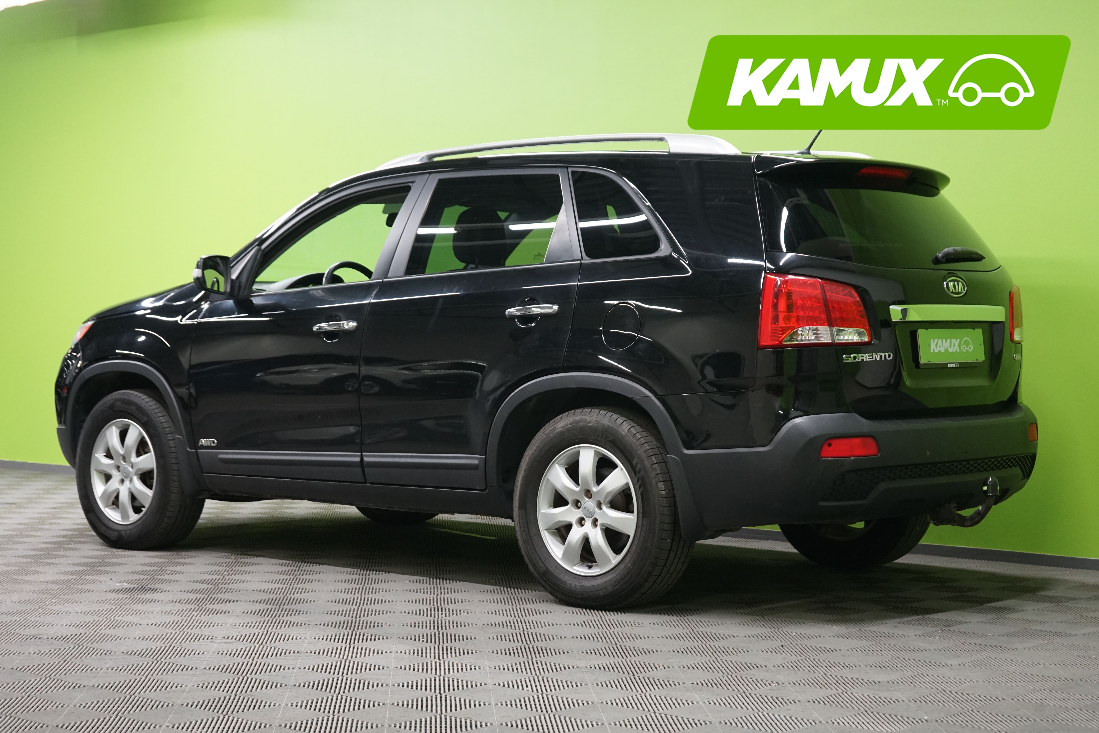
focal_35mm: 65
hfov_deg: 31.0
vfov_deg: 20.9
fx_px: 1984
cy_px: 366
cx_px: 550
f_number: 5.6
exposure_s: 1/50
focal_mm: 65
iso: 1600
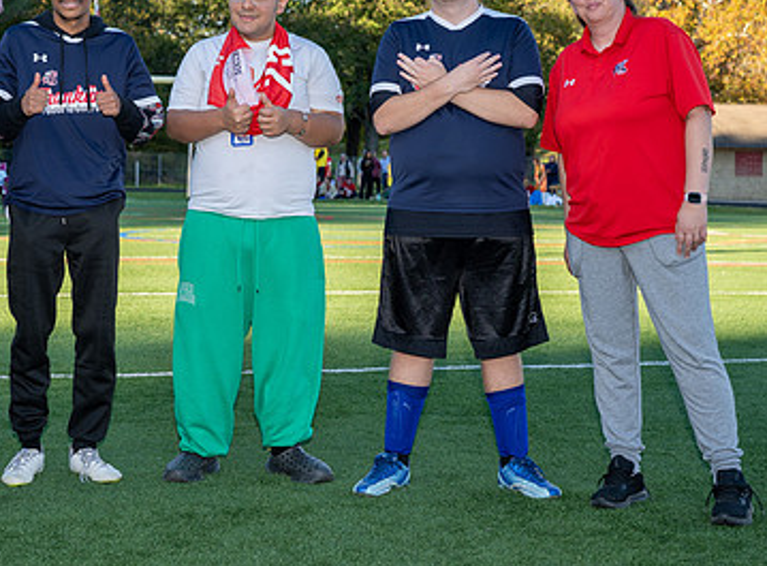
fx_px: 1630
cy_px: 137
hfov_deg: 26.3
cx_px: 245
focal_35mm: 74
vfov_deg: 19.6
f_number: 4
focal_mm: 38
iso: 100
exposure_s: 1/200
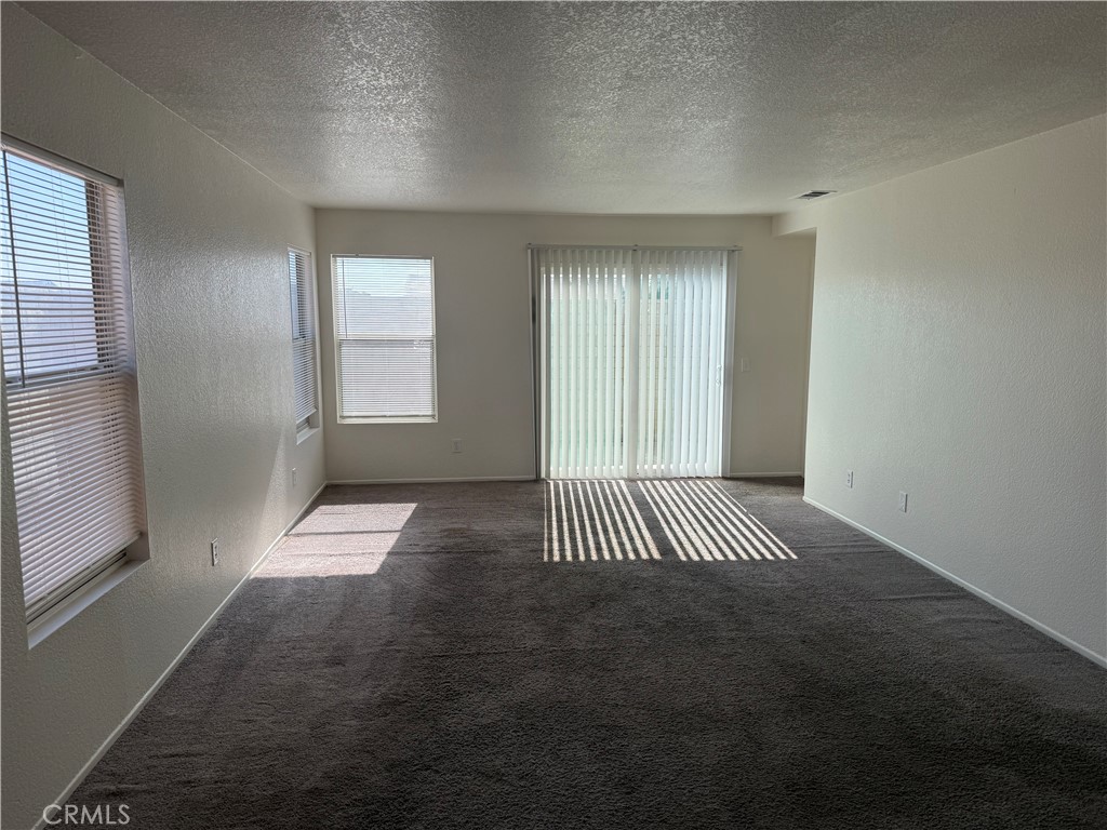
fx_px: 768
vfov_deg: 56.8
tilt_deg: -7.7
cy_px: 415
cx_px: 554
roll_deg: +0.0
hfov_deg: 71.6
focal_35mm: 24
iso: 80
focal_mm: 6.76
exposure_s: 1/1211
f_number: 1.78
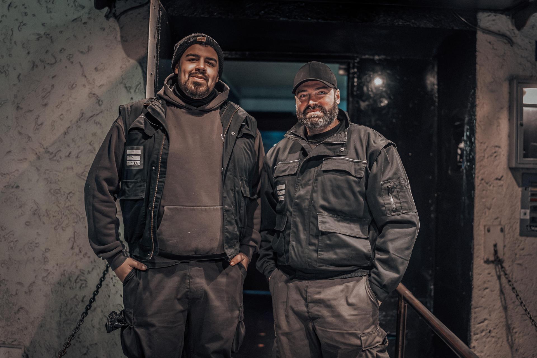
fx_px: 522
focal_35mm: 35
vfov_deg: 37.9
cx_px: 268
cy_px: 179
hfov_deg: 54.4
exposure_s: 1/60
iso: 4000
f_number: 1.2
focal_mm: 35
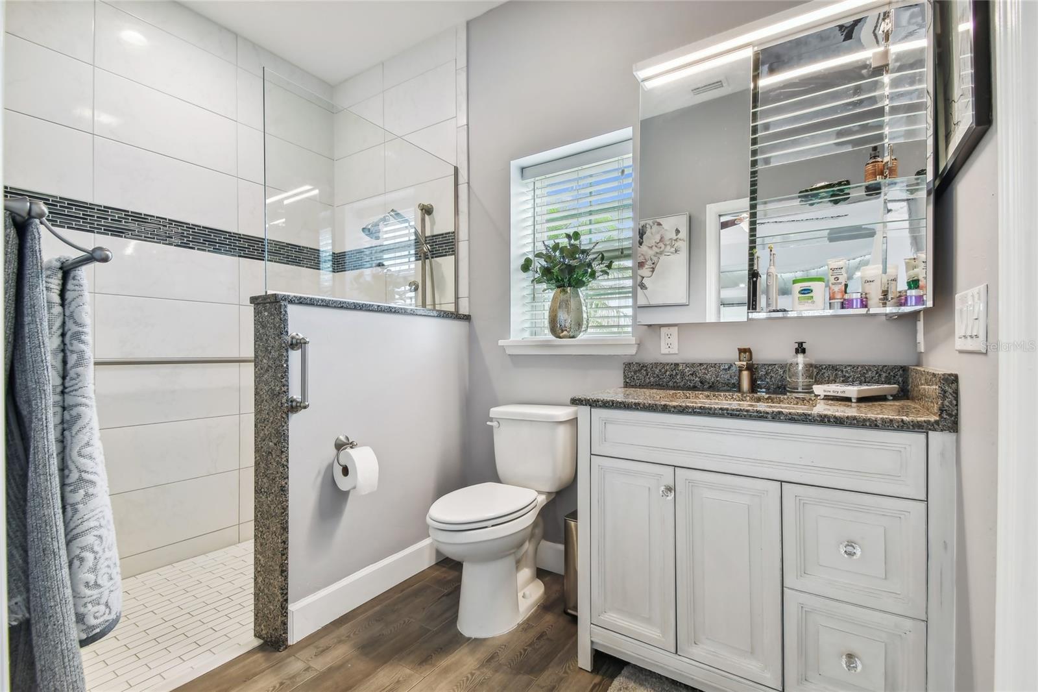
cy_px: 346
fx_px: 432
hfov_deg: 100.4
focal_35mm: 15
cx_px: 519
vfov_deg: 77.3
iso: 100
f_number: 7.1
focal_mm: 10
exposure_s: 1/20
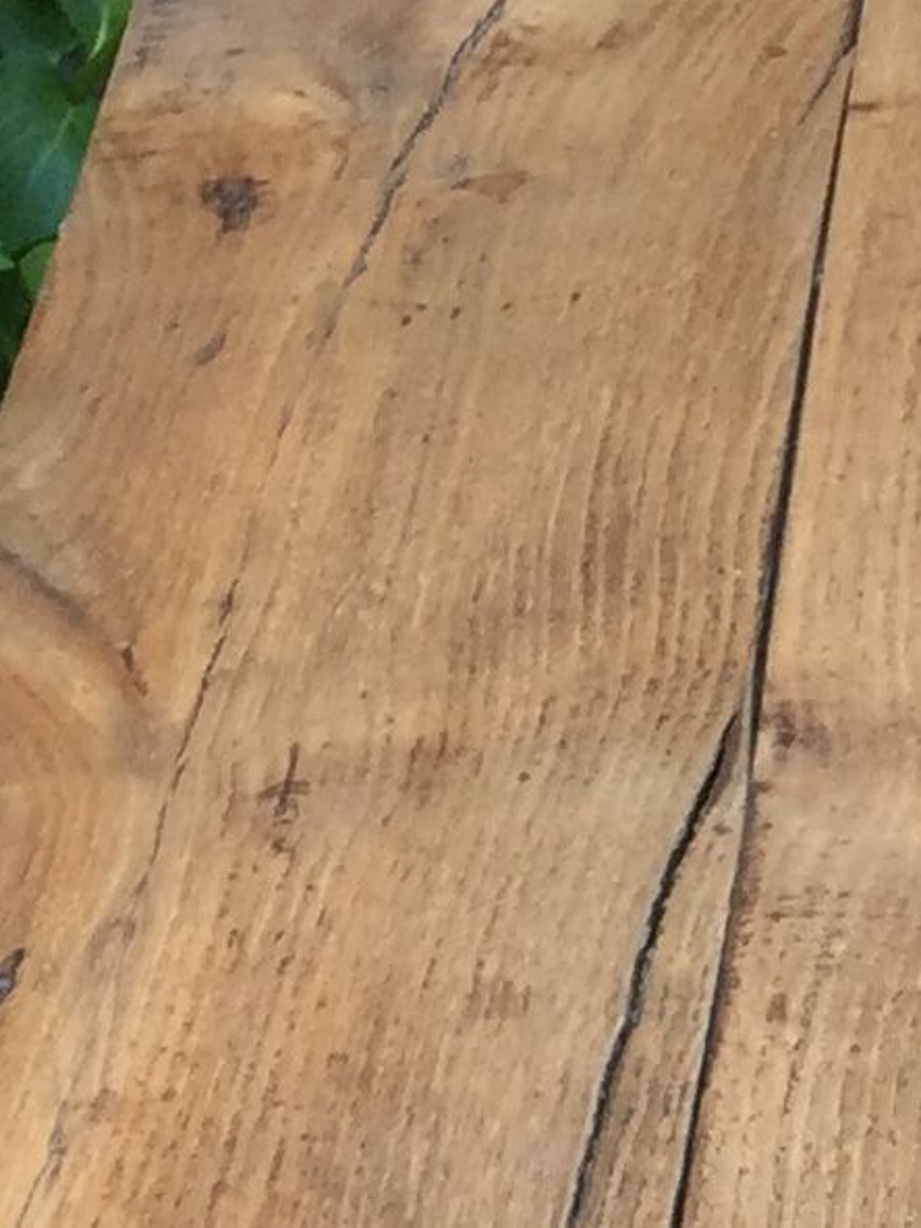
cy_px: 2541
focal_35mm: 160
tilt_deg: -47.5
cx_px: 1346
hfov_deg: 9.1
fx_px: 5676
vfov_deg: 11.1
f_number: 2.2
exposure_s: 1/249
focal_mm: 4.15
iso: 32
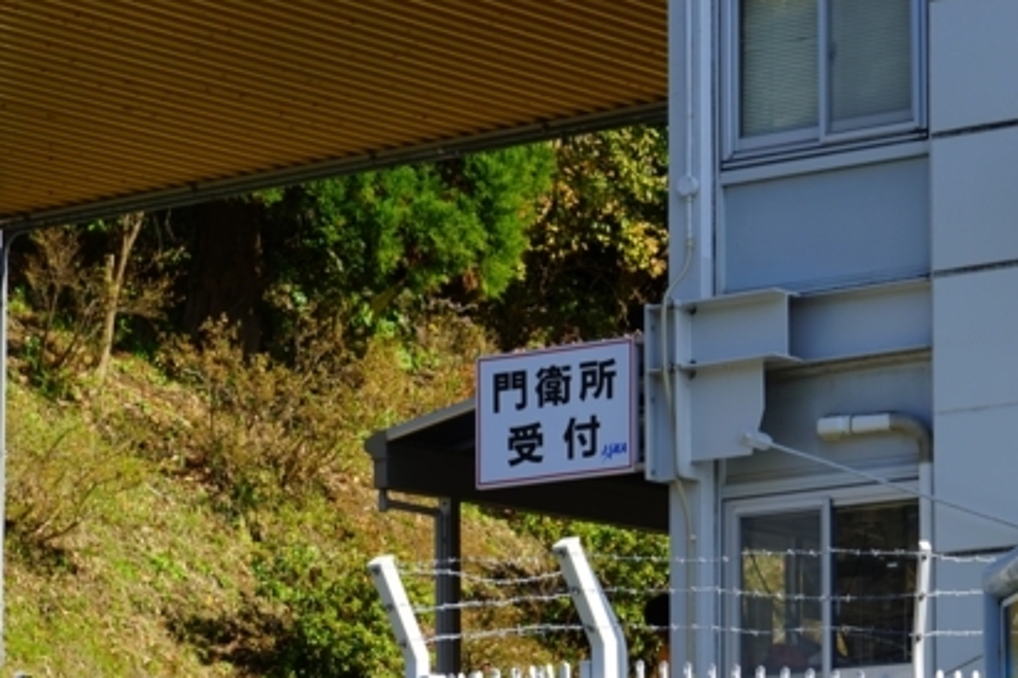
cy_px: 638
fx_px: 4241
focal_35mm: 150
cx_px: 837
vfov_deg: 9.1
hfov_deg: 13.6
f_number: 9.5
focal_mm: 77
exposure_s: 1/125
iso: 100
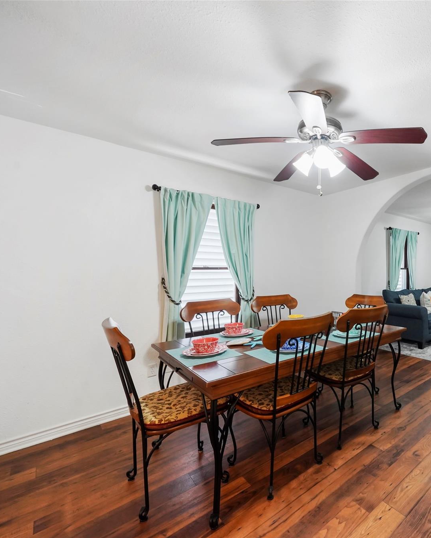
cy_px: 270
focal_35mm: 17
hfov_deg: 70.5
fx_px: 271
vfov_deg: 89.6
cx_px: 335
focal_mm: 12
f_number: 8
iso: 640
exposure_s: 1/30
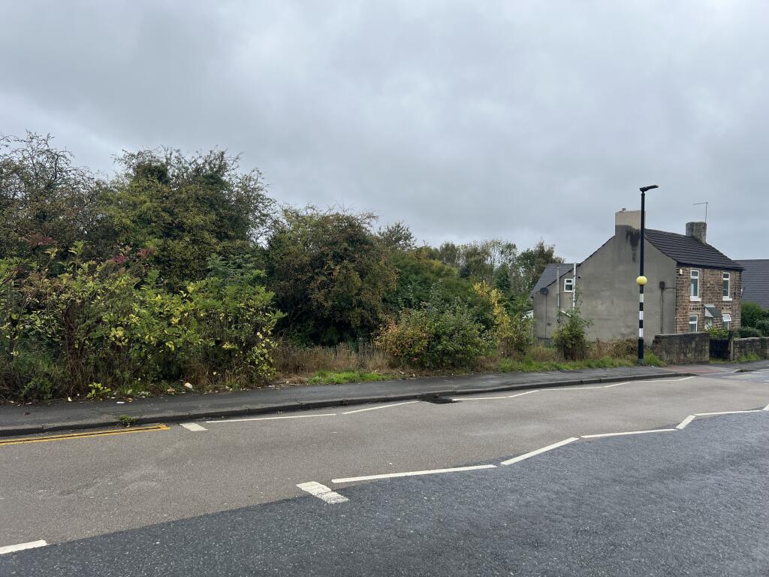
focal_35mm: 26
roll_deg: -0.2
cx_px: 384
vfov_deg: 53.1
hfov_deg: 67.3
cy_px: 288
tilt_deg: +1.1
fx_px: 578
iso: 50
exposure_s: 1/1361
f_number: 1.5
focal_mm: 5.7
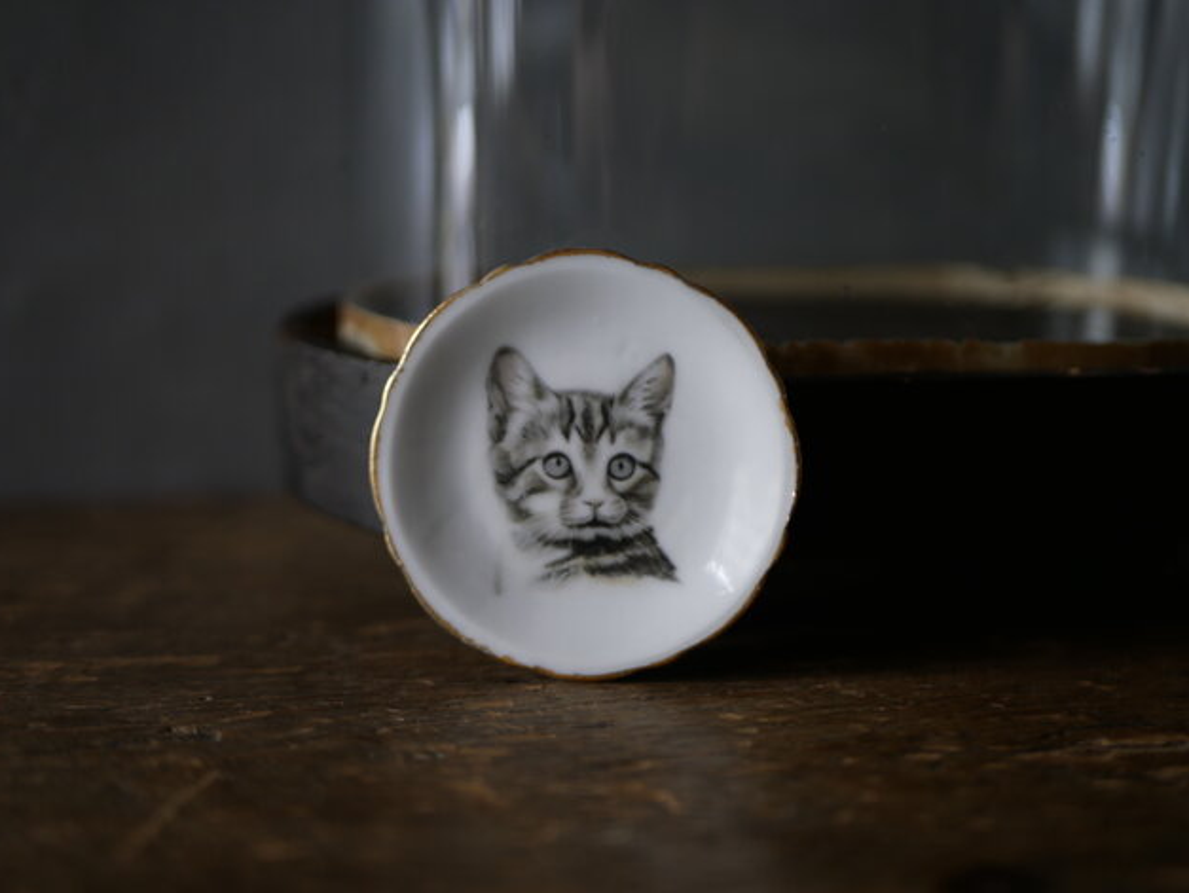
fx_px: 1753
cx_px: 586
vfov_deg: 28.6
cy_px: 453
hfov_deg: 37.5
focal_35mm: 51
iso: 200
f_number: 1.7
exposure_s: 1/125
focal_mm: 25
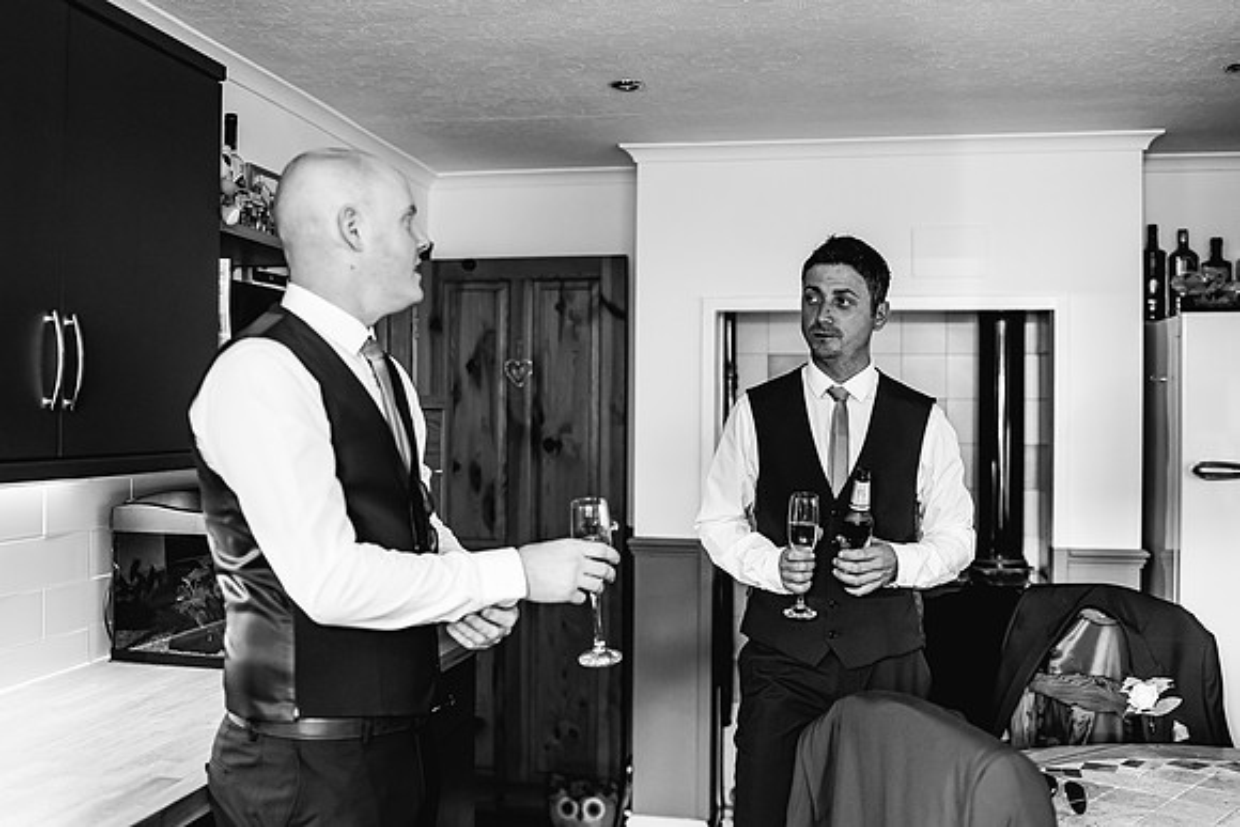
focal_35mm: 36
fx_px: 1254
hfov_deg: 52.6
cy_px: 414
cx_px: 620
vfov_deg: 36.5
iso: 1000
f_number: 2
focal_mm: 35
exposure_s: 1/160
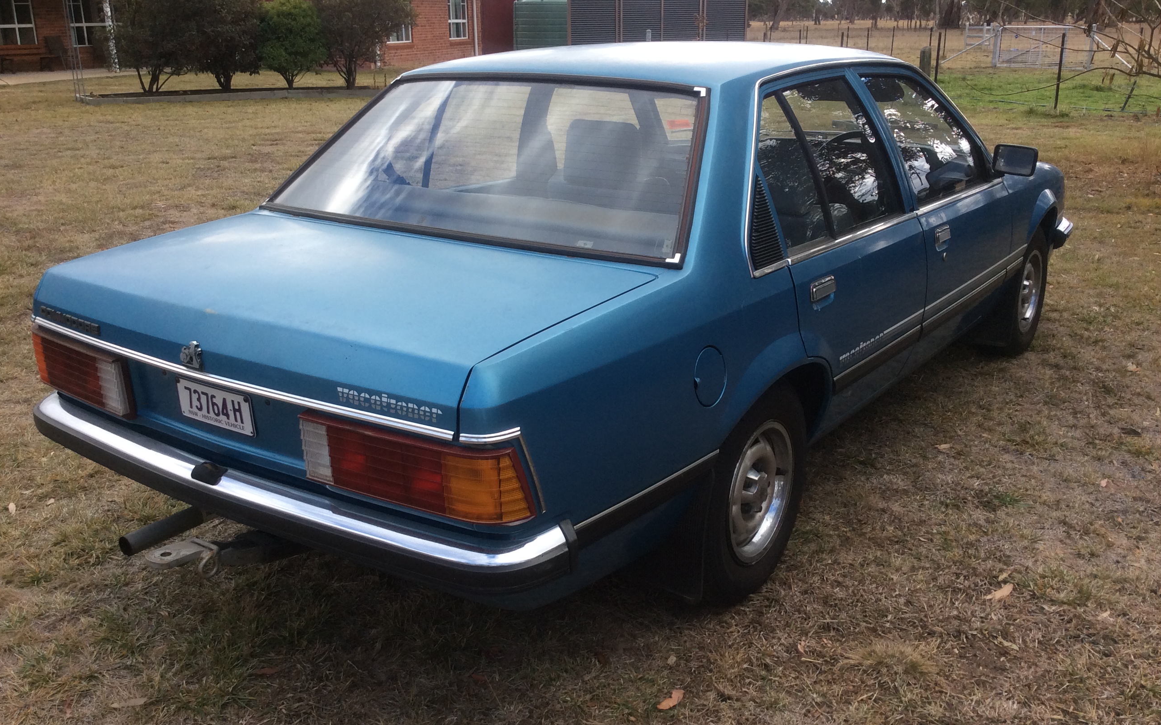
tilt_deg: -18.1
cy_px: 355
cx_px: 580
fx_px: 1076
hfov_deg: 56.7
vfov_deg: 37.3
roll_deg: +1.7
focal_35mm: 34
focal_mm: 3.3
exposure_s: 1/394
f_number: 2.4
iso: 32
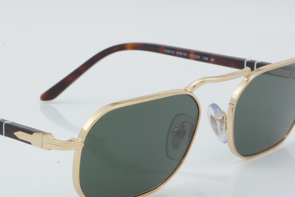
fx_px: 1063
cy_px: 132
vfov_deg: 10.6
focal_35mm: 130
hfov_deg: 15.7
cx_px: 89
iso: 100
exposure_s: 1/3
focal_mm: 55
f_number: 29
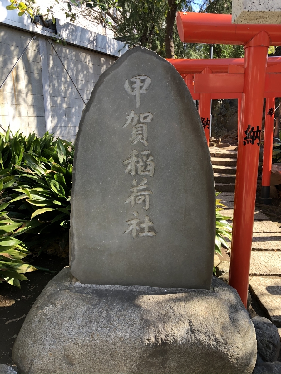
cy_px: 187
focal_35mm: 28
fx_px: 303
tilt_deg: -9.5
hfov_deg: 49.7
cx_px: 140
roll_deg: +1.4
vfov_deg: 63.4
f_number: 1.8
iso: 25
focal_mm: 3.99
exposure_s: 1/120
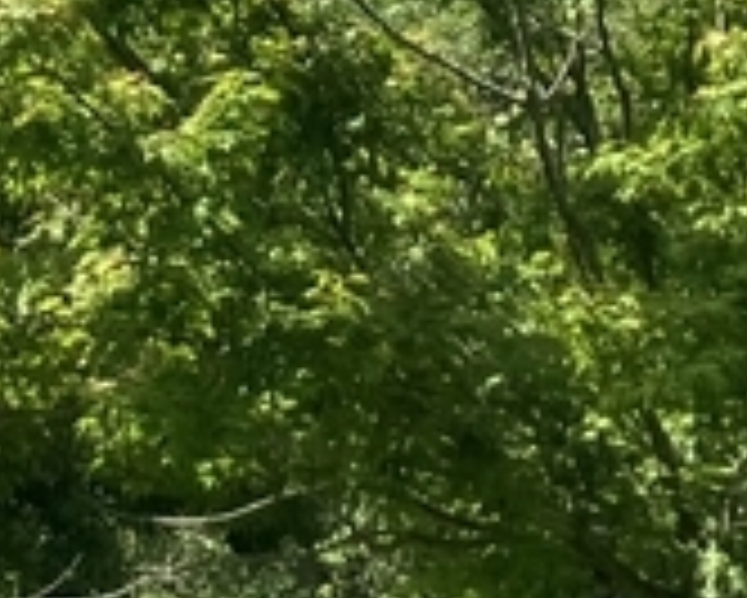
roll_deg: +1.1
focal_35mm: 197
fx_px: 4358
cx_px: -63
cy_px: -967
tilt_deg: +23.8
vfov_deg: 7.2
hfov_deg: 9.7
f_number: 1.8
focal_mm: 3.99
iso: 32
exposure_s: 1/2114
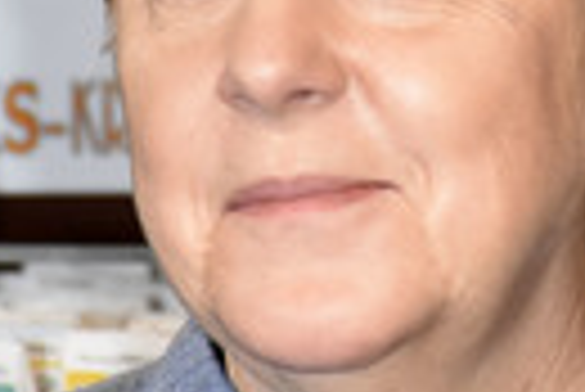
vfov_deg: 1.9
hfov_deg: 2.8
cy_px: 131
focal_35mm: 727
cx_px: 304
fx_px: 11827
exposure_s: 1/60
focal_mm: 140
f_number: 6.3
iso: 1600
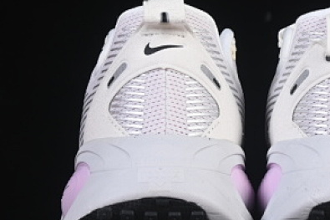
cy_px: 72
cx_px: 264
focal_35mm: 205
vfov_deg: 6.7
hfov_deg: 10.0
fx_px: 1878
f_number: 8
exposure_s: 1/80
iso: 160
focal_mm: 50
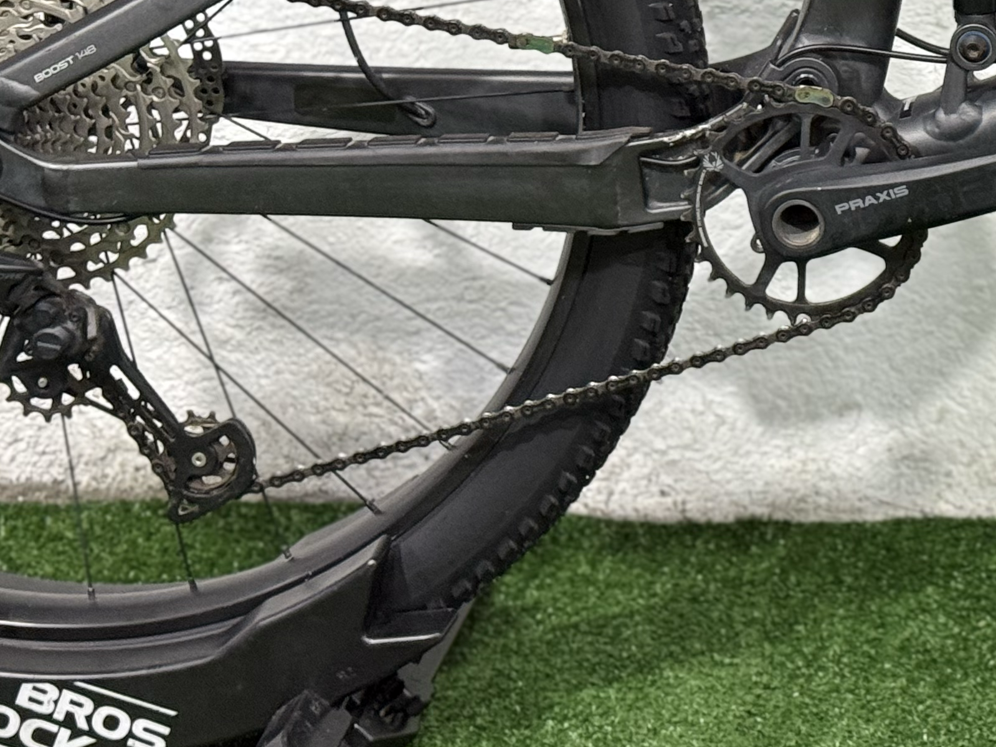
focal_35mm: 121
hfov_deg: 15.9
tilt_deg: -15.5
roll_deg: -2.0
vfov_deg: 12.0
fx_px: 3482
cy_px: -92
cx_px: 1051
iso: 200
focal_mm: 6.76
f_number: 1.78
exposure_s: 1/60
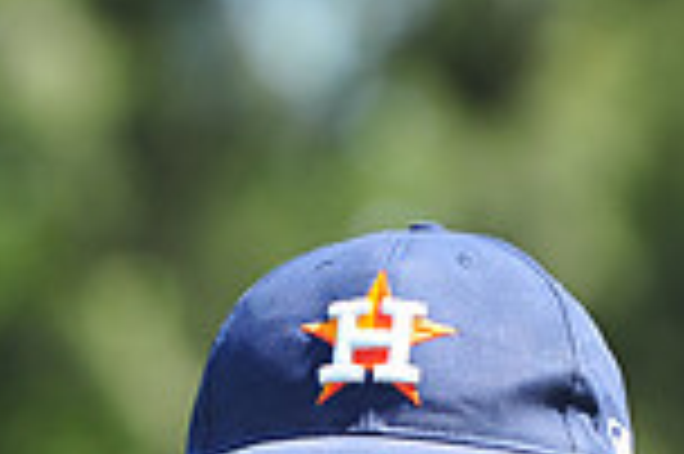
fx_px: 12678
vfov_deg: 2.1
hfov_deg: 3.1
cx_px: 387
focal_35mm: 668
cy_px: 751
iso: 200
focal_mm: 175
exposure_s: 1/640
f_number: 4.5
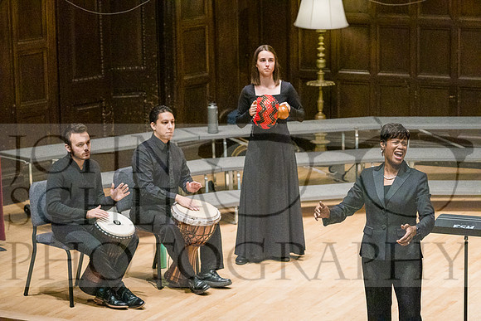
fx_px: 2205
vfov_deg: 8.3
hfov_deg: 12.4
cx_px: 240
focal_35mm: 165
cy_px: 160
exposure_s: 1/2000
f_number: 3.2
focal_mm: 110
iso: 6400
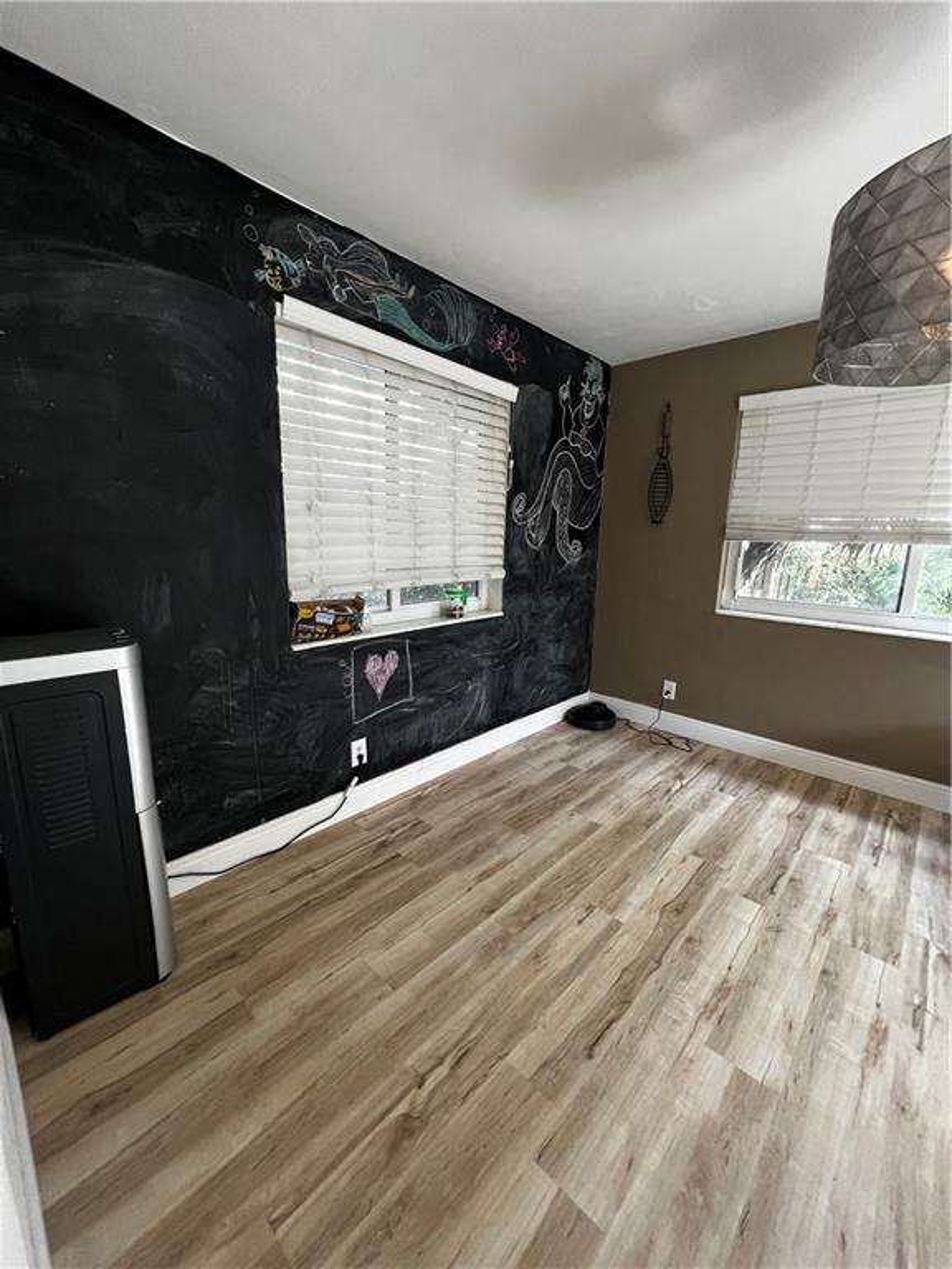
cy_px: 634
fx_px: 477
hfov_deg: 89.9
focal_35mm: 13
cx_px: 476
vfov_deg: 106.2
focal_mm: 1.57
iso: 160
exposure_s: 1/120
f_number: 1.8
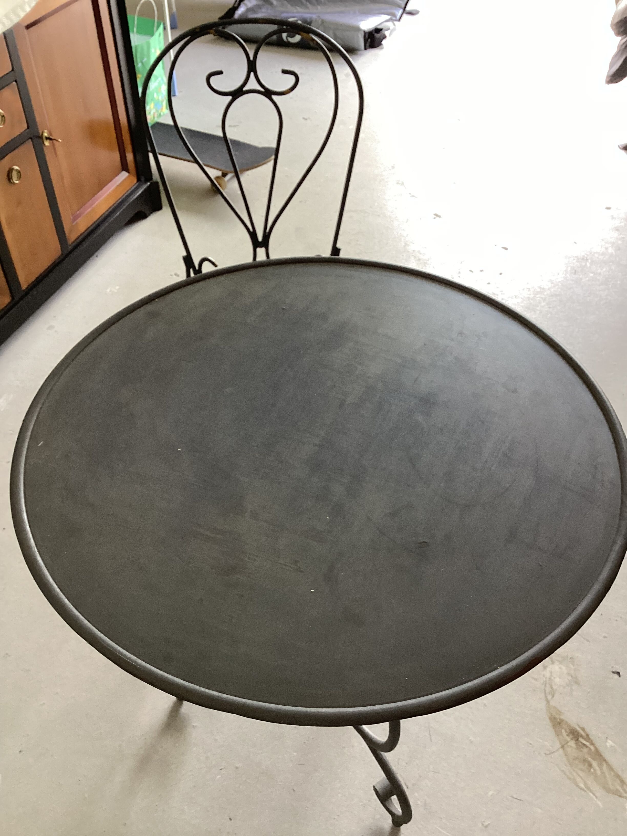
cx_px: 314
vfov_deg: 58.4
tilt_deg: -46.4
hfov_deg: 45.4
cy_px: 418
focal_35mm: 31
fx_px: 749
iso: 80
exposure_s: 1/60
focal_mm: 3.3
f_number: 2.4
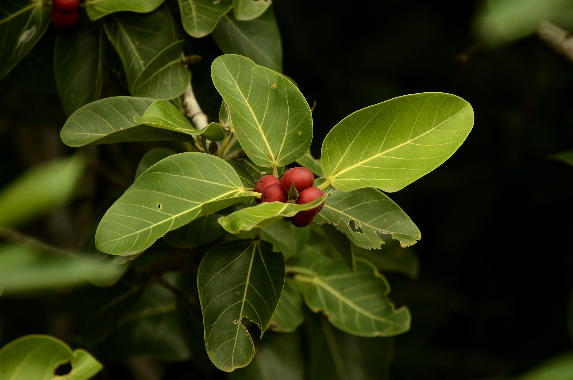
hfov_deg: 5.7
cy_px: 190
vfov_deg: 3.8
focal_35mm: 360
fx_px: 5718
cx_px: 286
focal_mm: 240
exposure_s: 1/200
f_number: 5.6
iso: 200
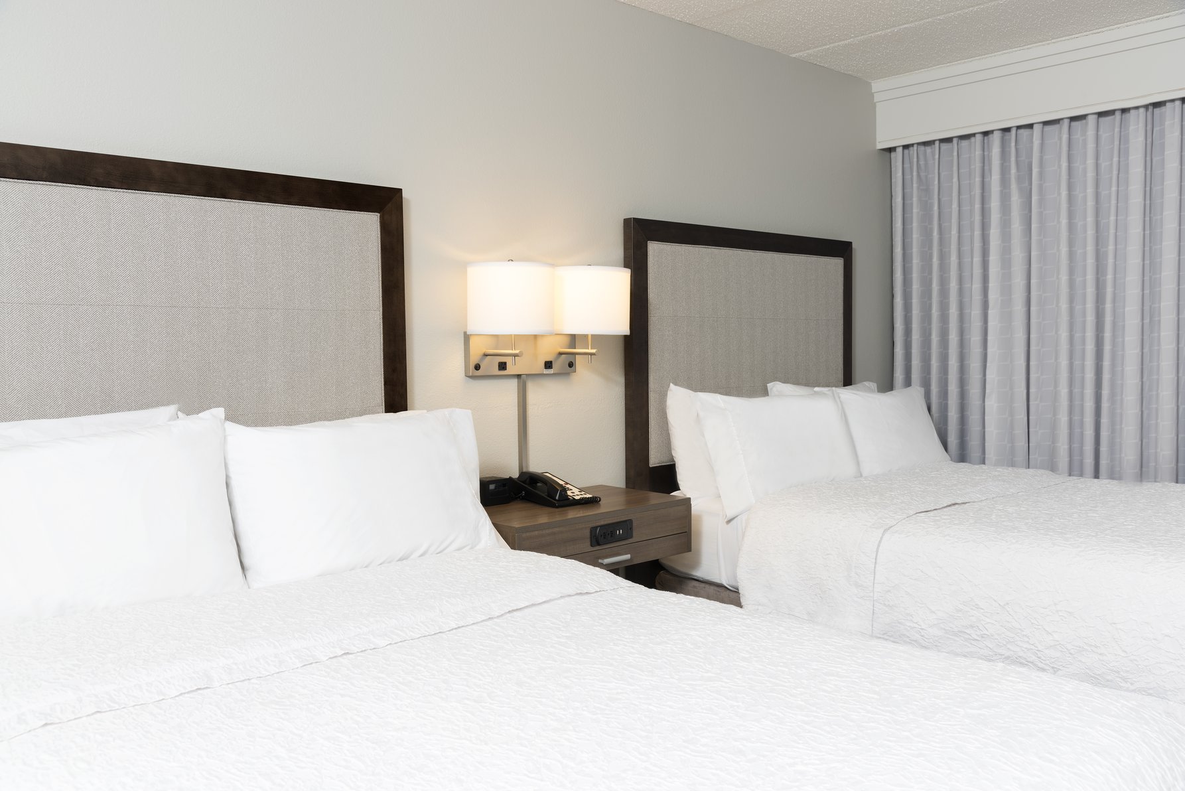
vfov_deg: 42.4
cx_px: 592
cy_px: 396
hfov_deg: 60.3
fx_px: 1021
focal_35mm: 31
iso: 64
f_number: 9
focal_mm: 31
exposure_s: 1/5
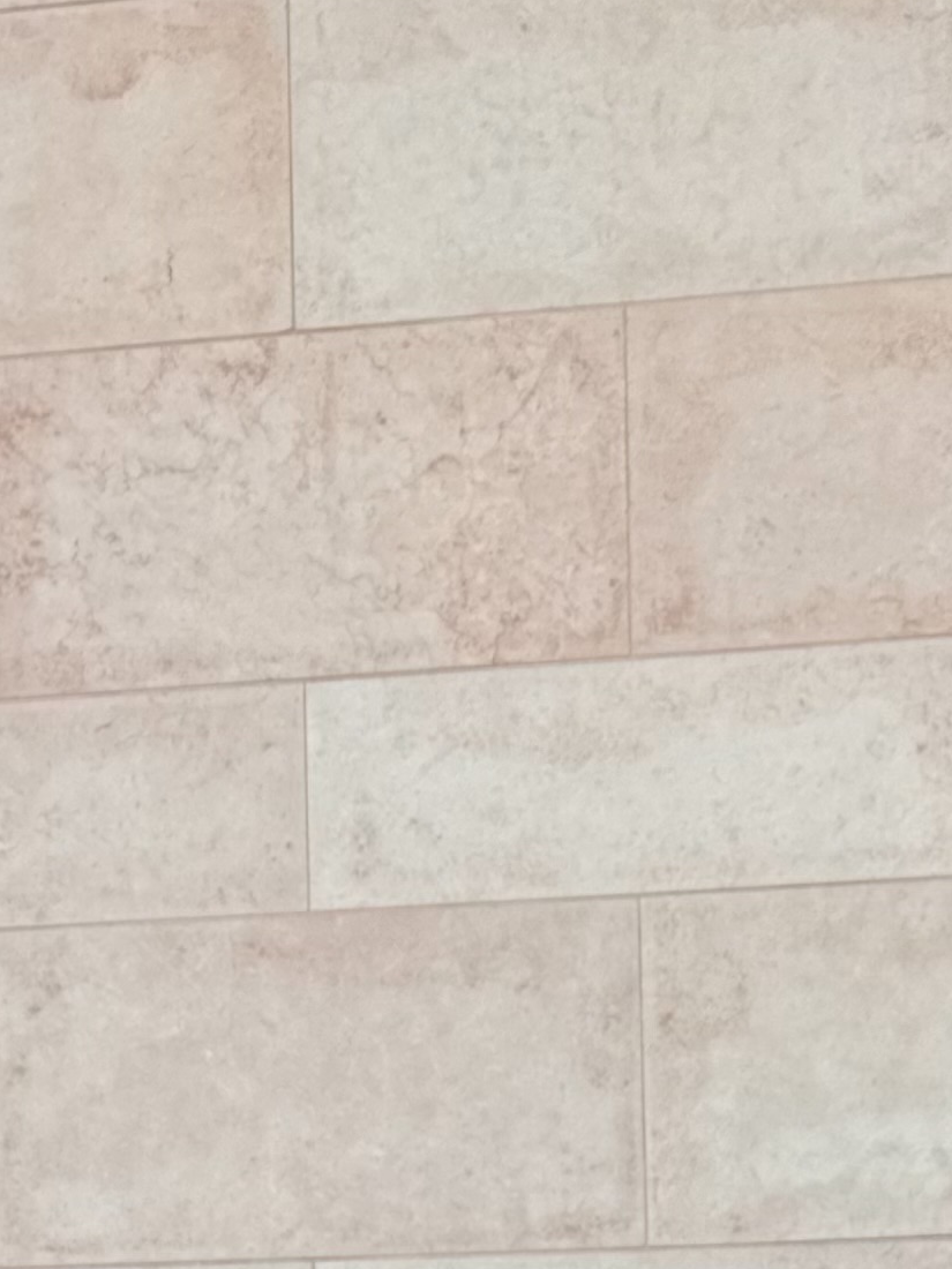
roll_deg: +0.8
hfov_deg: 16.4
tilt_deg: -2.9
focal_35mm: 88
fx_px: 3227
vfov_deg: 18.8
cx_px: 1000
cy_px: 2056
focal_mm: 6.86
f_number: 1.78
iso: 125
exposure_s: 1/120
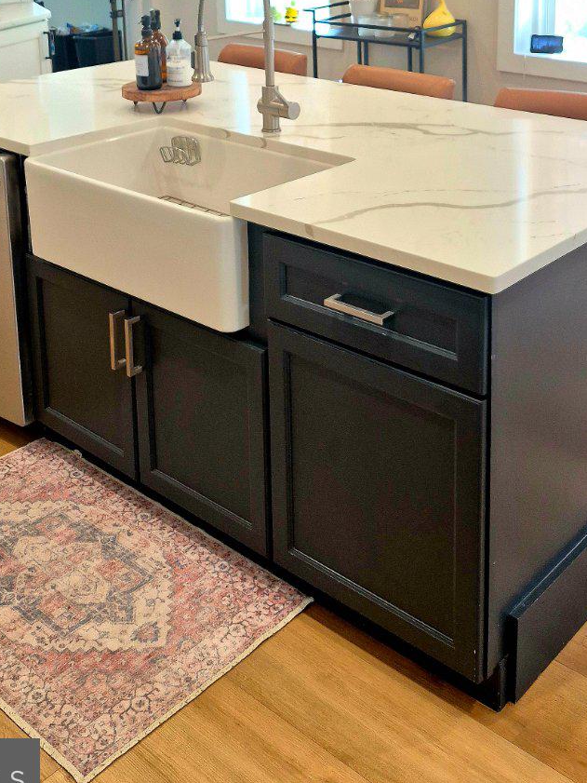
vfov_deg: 41.7
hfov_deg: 34.3
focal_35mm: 42
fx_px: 949
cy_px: 100
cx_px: 343
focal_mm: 5.4
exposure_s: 1/120
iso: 400
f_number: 1.8
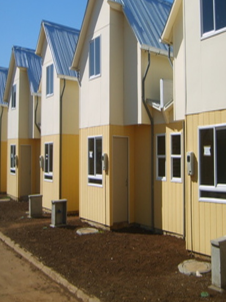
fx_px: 418
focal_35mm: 48
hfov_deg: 30.2
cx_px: 125
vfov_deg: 39.2
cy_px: 101
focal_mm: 5.8
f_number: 7.1
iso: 50
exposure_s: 1/180
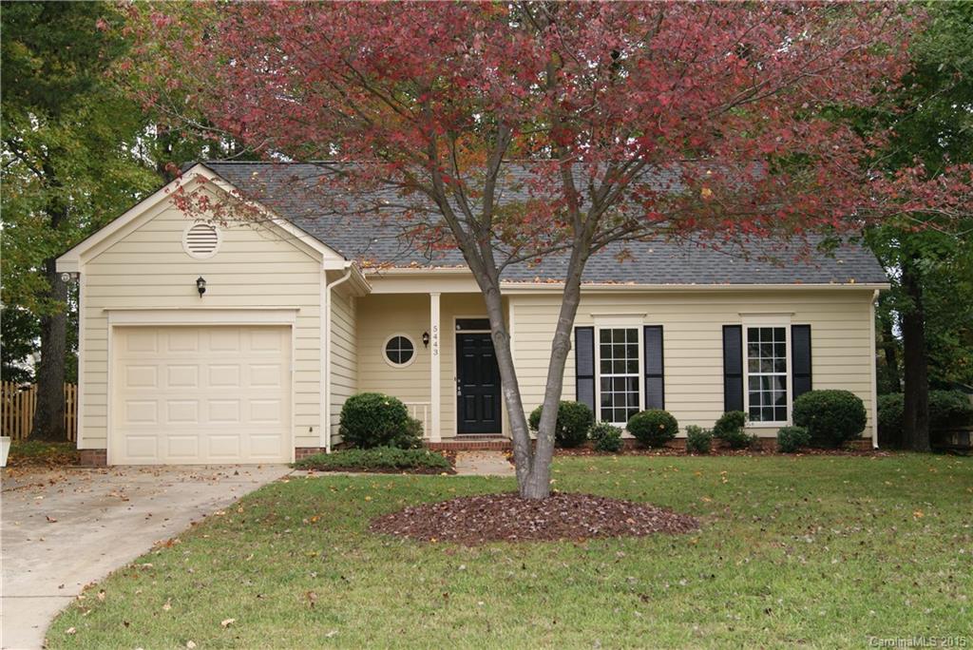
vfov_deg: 29.9
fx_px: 1217
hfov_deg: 43.6
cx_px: 486
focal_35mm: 45
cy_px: 325
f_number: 7.1
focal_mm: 30
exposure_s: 1/160
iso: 100
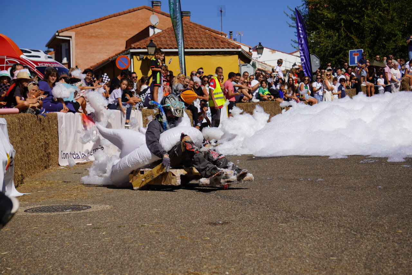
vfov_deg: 16.5
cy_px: 138
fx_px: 944
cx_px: 206
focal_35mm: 82
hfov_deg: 24.6
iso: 100
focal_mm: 55
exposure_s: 1/1600
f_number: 5.6
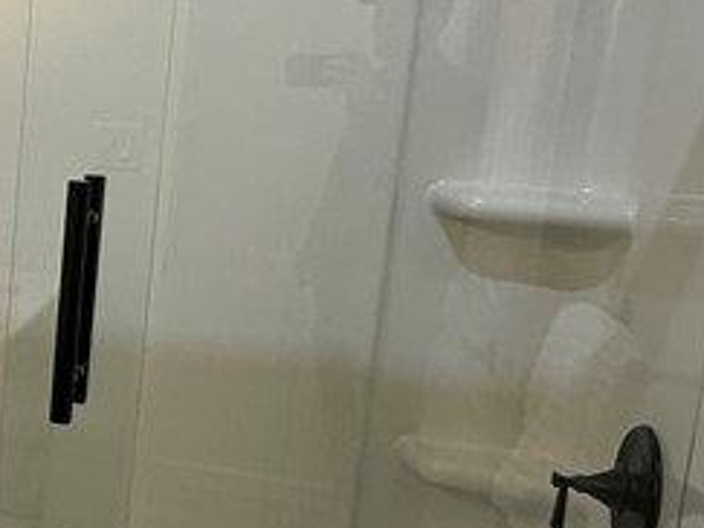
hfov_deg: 25.8
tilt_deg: -8.9
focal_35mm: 59
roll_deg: -2.1
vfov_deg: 24.8
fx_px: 1199
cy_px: 247
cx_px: -307
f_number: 2.2
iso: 160
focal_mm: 2.22
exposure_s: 1/120
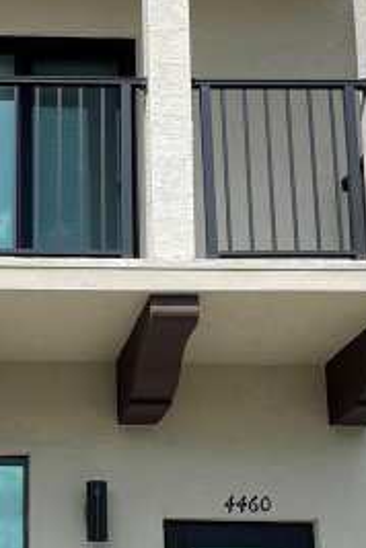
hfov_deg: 16.5
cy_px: 376
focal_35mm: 81
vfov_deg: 24.9
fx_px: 1235
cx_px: -2
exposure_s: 1/4348
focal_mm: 5.1
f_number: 1.6
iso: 32
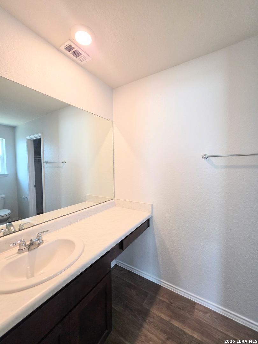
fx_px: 129
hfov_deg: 89.9
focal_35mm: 13
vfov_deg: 106.2
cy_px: 172
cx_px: 129
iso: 160
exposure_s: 1/120
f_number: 1.9
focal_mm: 2.2
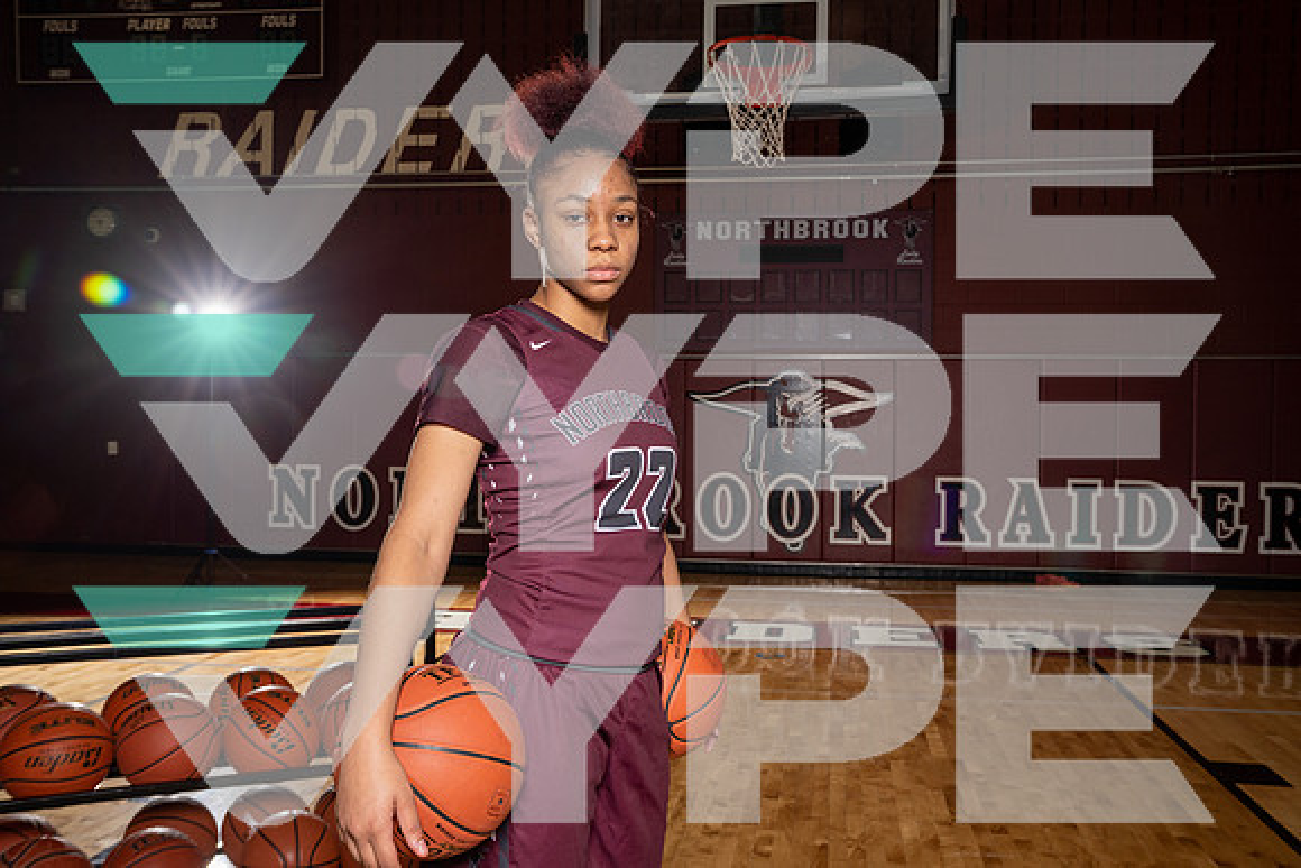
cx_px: 650
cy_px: 434
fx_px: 1193
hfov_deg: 57.2
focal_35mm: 33
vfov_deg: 40.0
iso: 500
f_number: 8
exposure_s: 1/250
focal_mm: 33
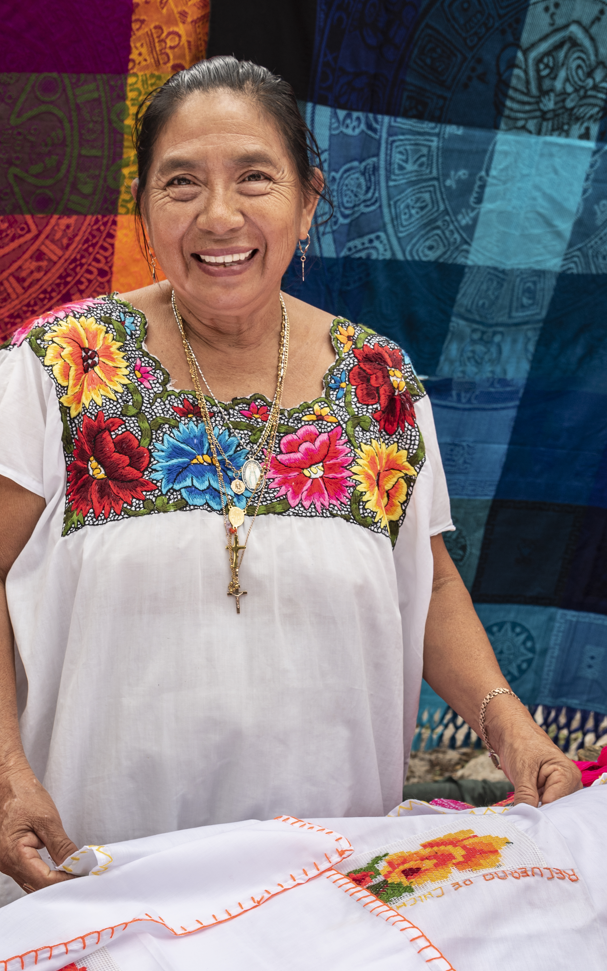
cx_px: 244
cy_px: 571
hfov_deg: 30.5
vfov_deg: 47.0
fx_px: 1112
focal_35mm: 42
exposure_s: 1/80
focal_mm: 35
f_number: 7.1
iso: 160
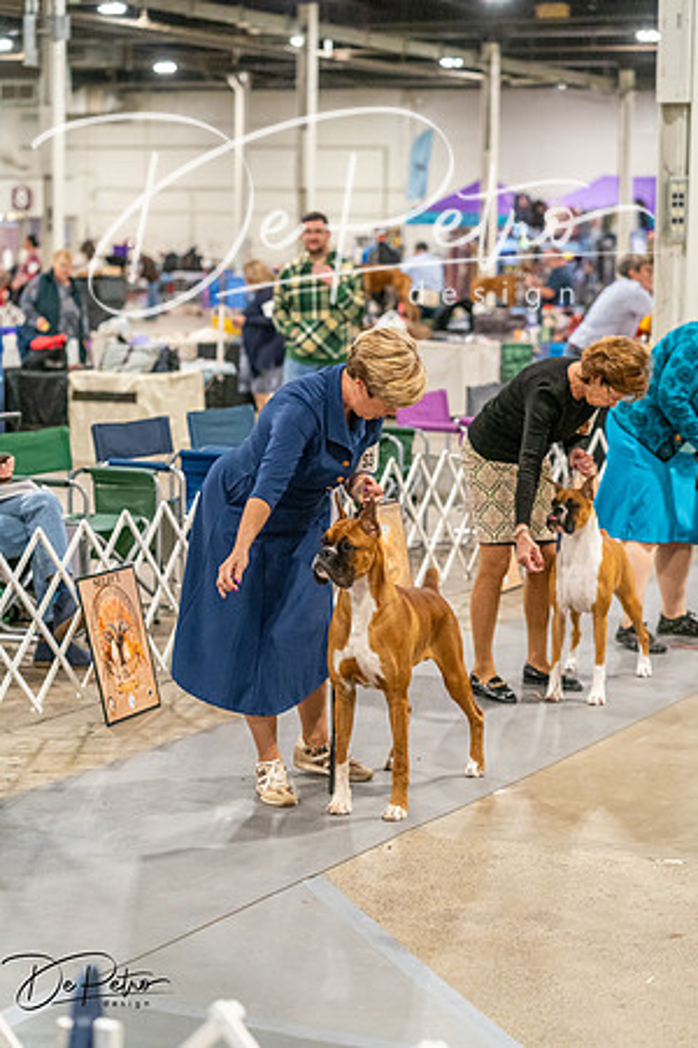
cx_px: 349
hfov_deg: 16.5
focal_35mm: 83
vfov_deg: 24.5
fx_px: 2414
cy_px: 524
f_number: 3.2
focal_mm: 83
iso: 6400
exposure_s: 1/250
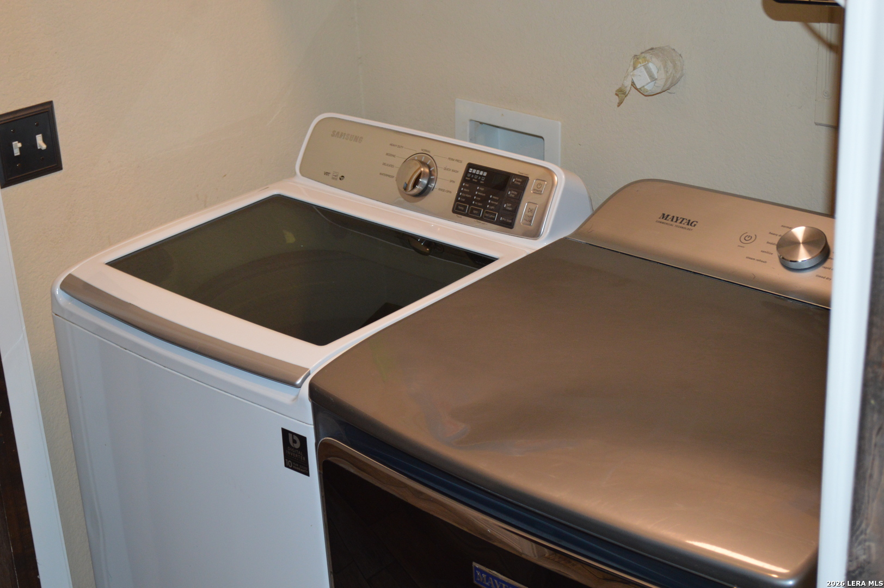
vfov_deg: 22.6
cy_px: 294
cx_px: 442
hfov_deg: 33.4
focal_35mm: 60
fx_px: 1472
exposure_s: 1/60
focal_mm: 40
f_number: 5.3
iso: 800
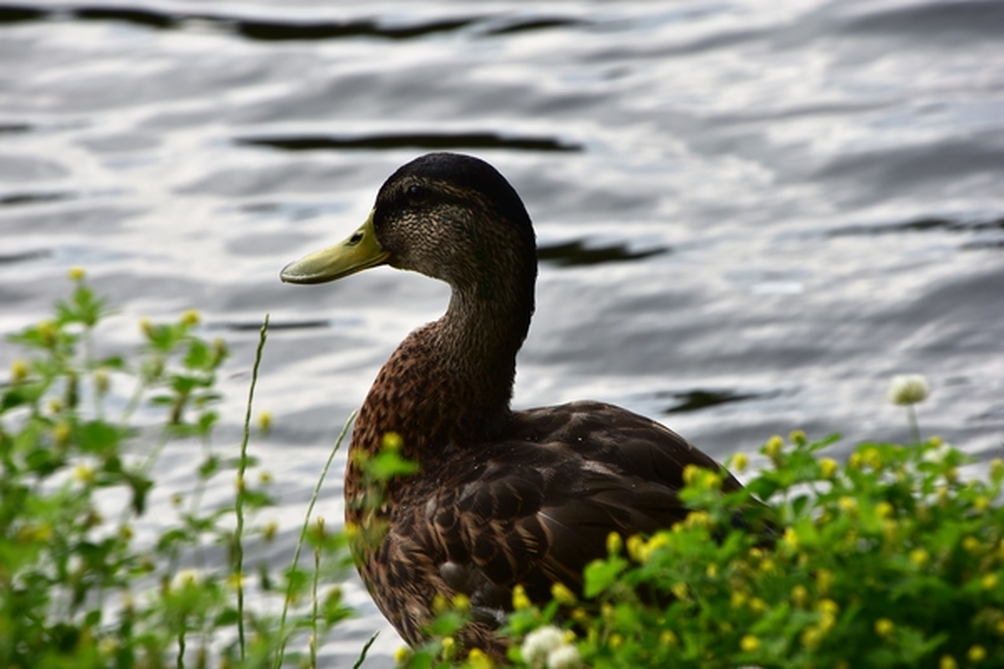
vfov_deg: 3.1
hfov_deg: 4.6
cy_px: 334
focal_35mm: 450
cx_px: 502
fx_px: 12549
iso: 140
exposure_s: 1/125
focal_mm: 300
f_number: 11
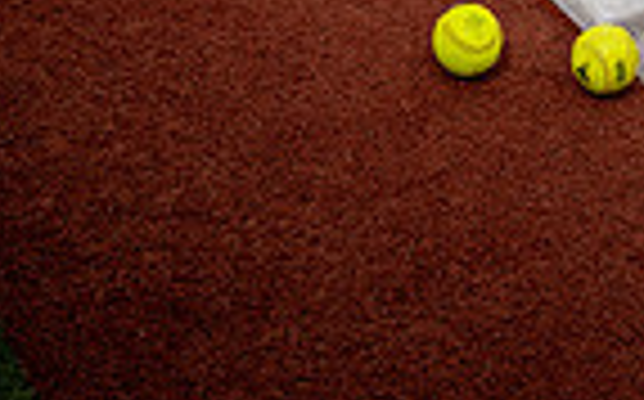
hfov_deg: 22.1
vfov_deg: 11.9
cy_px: -548
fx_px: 1578
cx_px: 671
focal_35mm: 90
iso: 100
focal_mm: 28
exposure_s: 1/250
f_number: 8
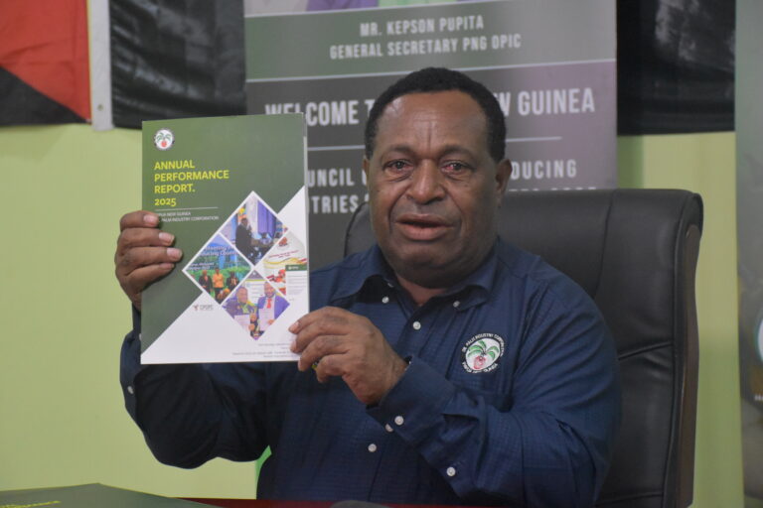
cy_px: 254
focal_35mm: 93
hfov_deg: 21.9
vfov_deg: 14.7
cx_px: 382
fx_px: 1971
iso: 5000
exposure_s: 1/60
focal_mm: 62
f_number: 5
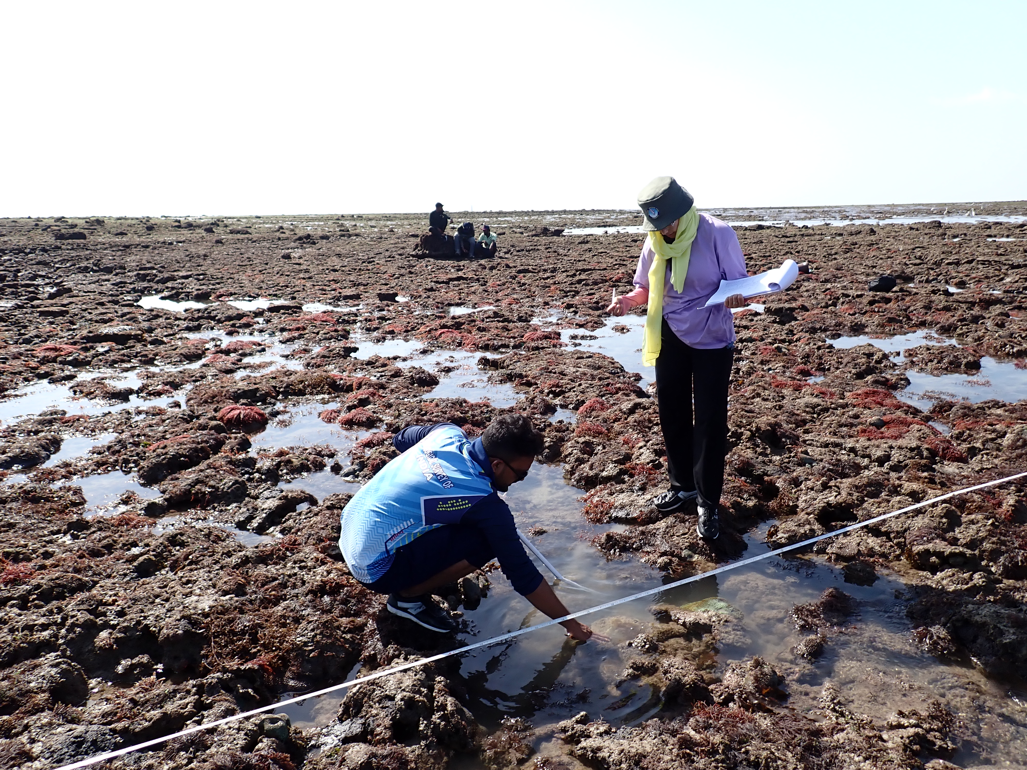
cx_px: 514
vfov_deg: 54.9
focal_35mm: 25
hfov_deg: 69.4
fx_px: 742
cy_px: 385
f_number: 8
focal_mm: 4.5
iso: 100
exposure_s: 1/125
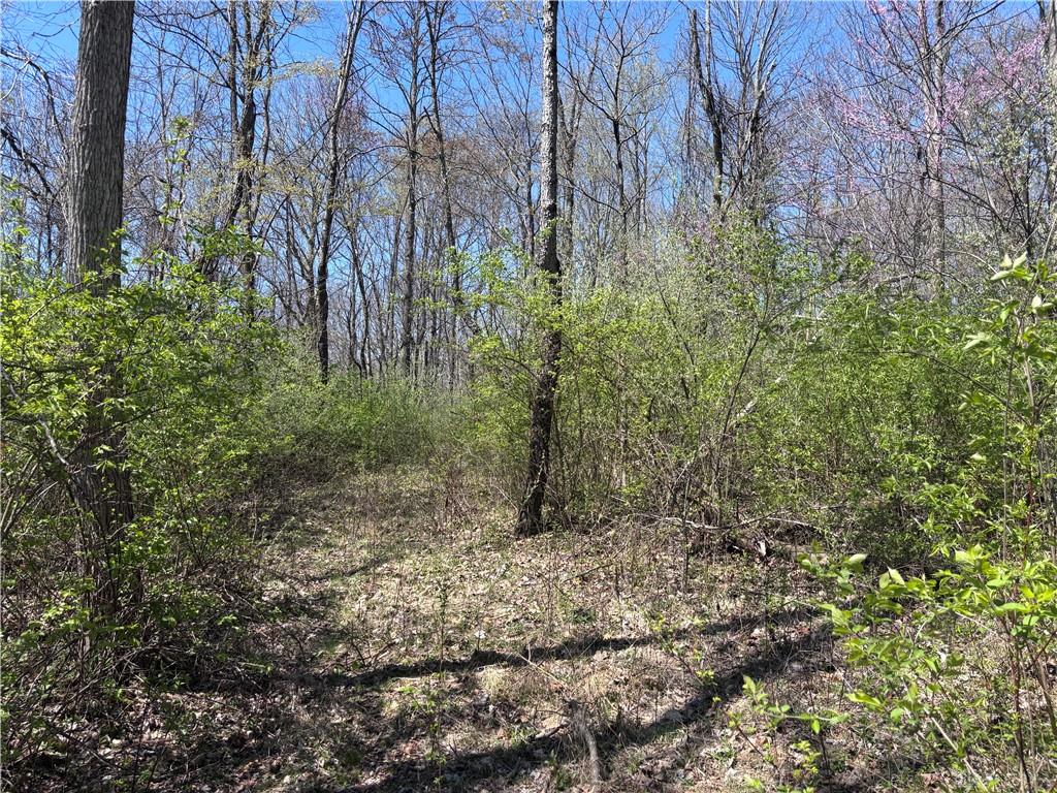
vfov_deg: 53.1
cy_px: 396
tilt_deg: +4.6
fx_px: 794
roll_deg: -1.5
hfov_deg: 67.3
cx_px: 528
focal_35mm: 26
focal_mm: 5.96
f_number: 1.6
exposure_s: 1/1295
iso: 50
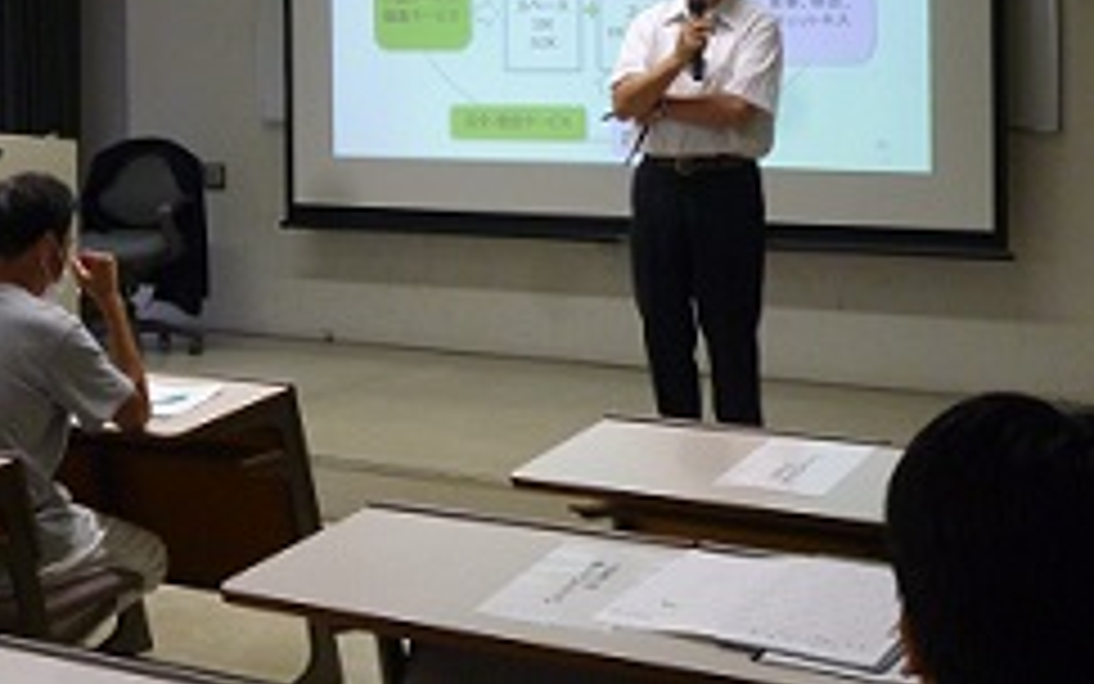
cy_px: 70
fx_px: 1968
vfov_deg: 19.4
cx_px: 497
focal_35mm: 66
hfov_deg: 31.0
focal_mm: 7.3
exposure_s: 1/30
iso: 400
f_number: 3.7
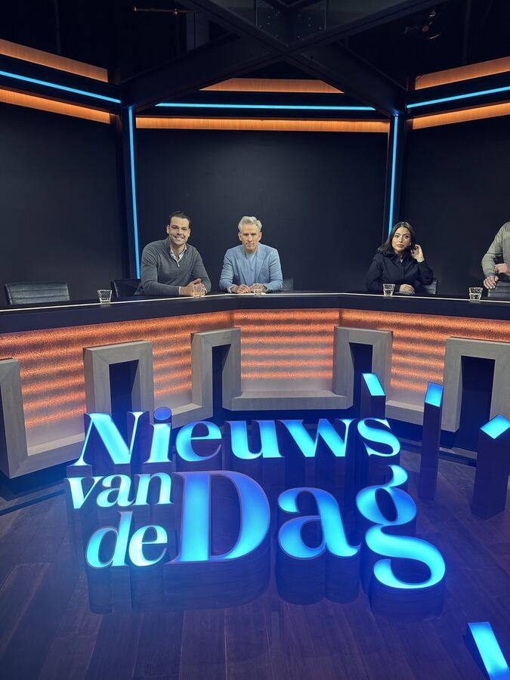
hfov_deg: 56.8
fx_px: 471
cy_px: 340
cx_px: 255
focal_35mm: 24
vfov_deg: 71.6
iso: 125
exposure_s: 1/117
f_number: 1.78
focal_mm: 6.86
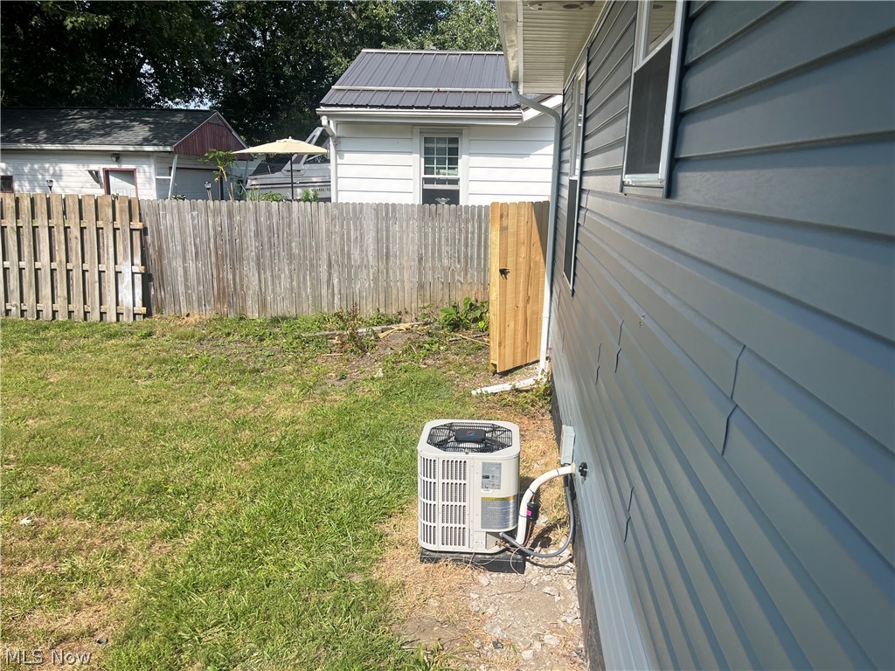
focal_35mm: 26
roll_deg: -0.8
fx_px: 672
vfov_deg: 53.1
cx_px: 448
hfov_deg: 67.3
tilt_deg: -12.9
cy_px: 336
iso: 50
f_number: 1.6
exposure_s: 1/2463
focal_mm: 5.1
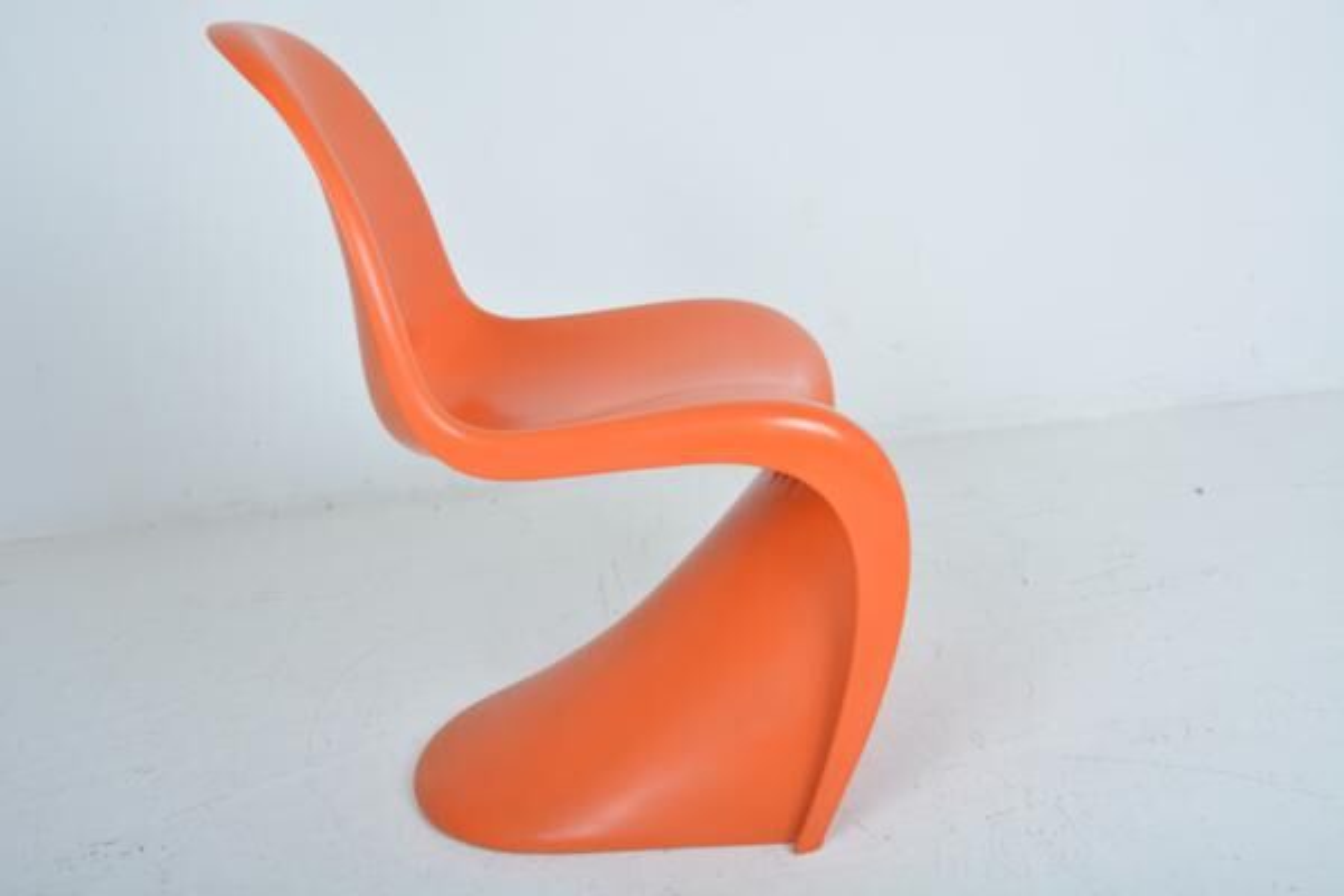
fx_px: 1568
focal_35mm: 42
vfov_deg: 31.9
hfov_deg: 46.4
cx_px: 672
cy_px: 448
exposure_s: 1/160
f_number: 8
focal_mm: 28
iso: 400
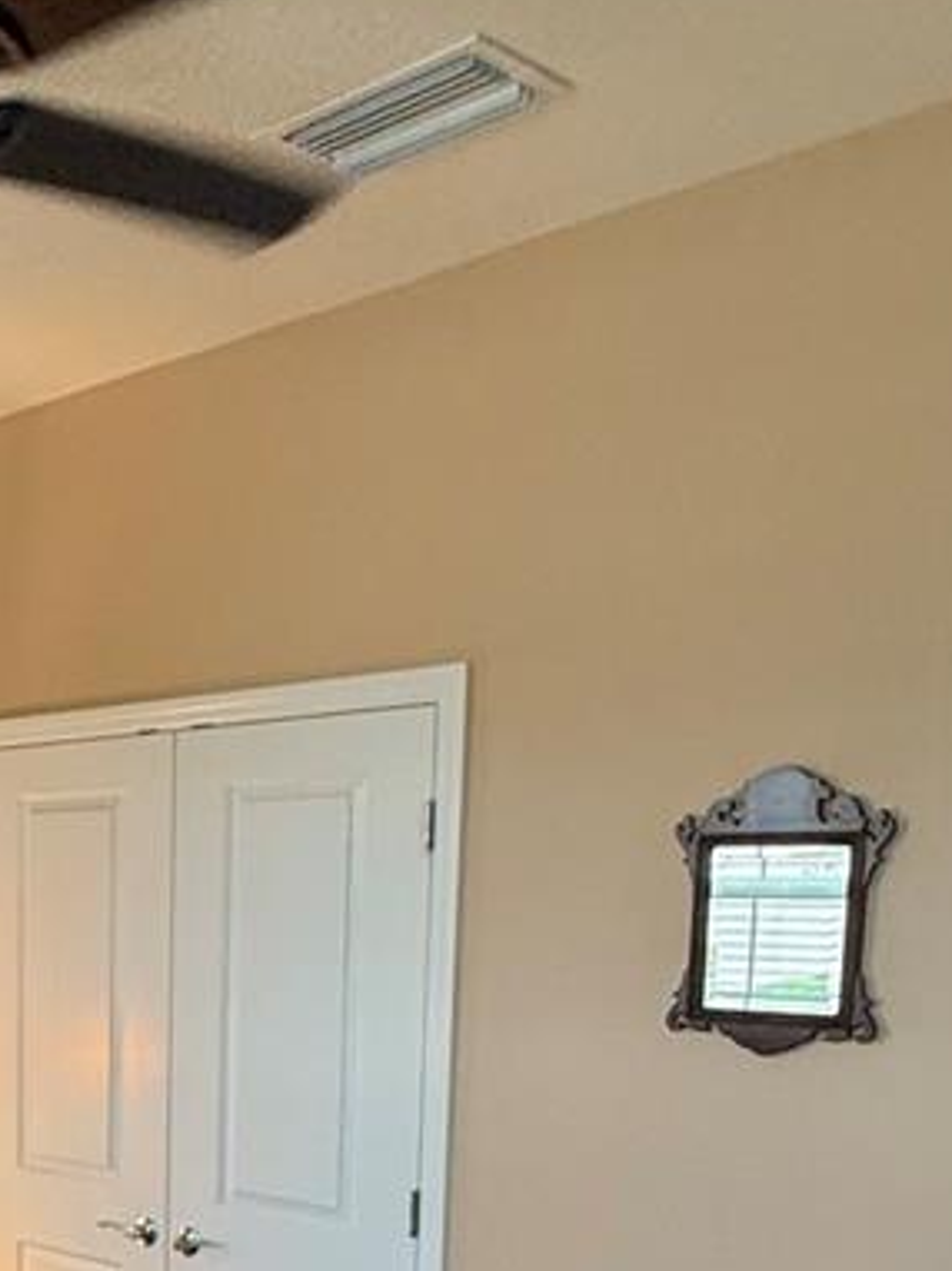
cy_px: 1098
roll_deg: +1.2
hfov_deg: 28.3
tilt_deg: -6.9
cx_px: -216
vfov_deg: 40.3
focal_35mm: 44
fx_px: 1615
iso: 320
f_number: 2.2
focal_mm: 2.22
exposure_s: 1/60
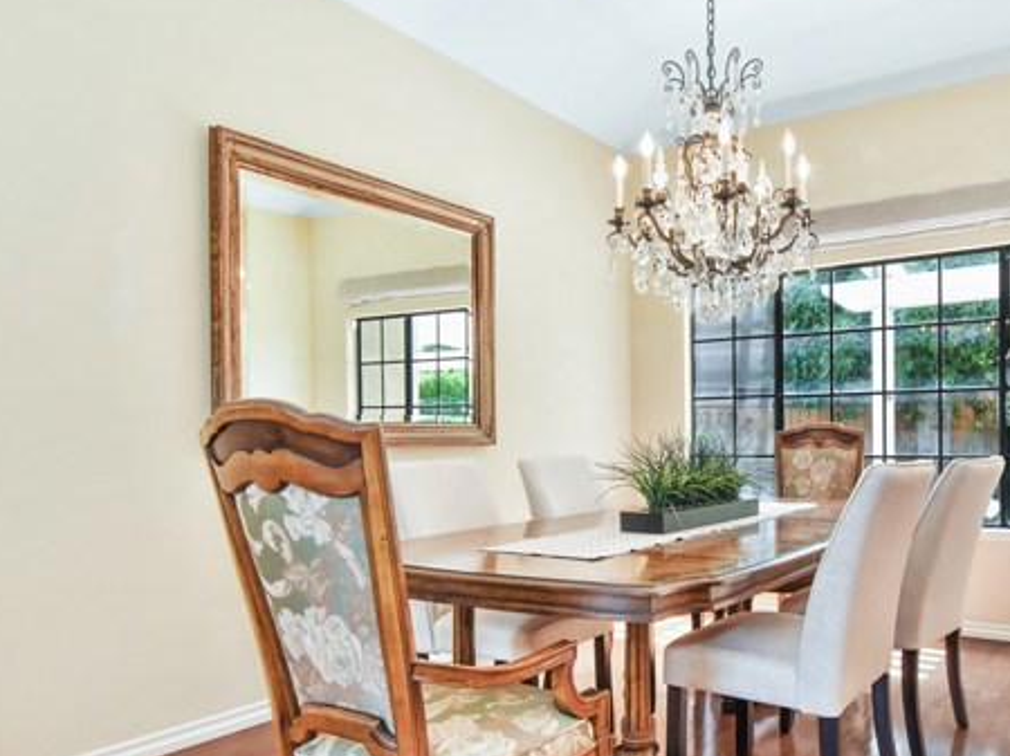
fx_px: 778
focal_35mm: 27
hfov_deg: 65.0
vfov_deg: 51.6
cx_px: 631
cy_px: 445
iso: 800
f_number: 8
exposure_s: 1/30
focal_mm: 13
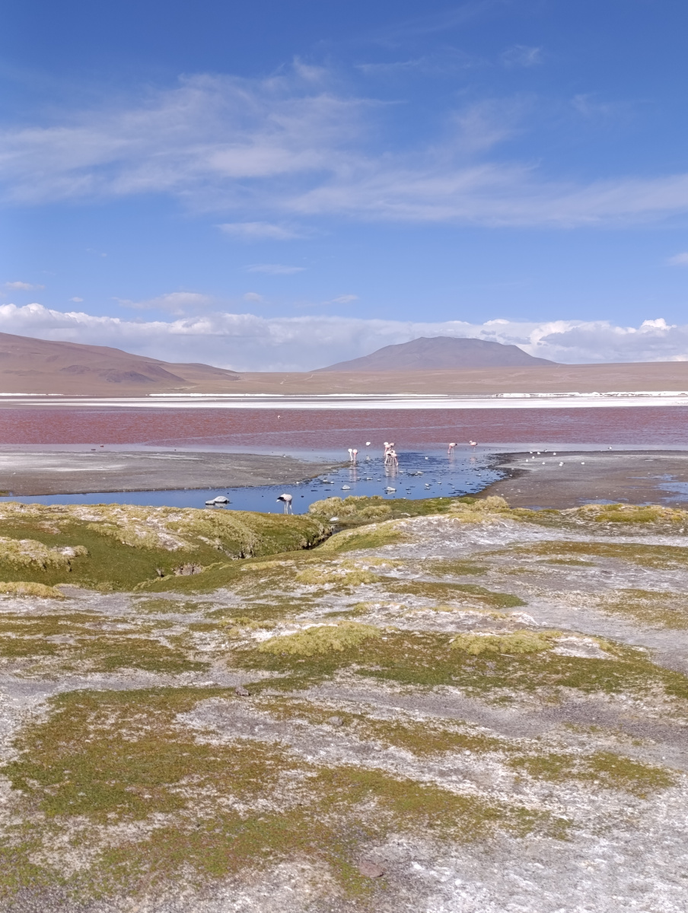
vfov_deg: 41.2
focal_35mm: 46
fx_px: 1216
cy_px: 456
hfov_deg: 31.6
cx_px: 344
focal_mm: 6.14
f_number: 1.6
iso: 50
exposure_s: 1/1220
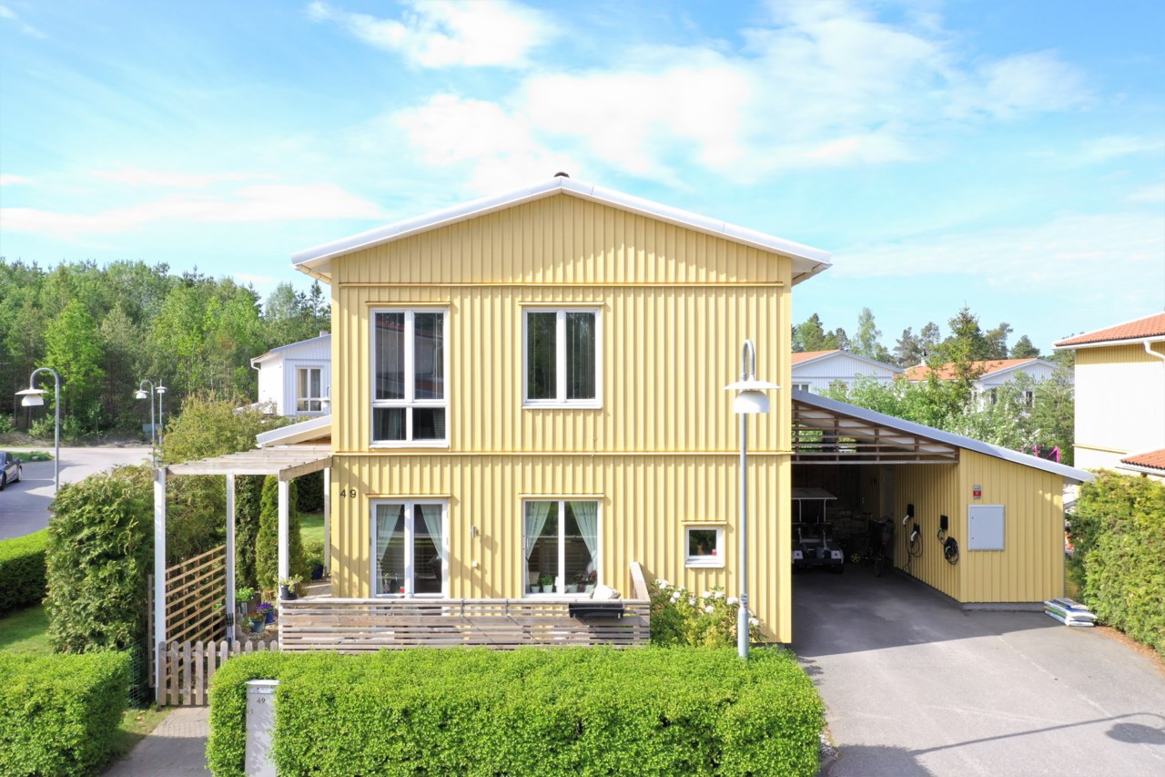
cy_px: 388
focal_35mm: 28
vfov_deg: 46.4
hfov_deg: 65.5
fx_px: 906
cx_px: 582
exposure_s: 1/240
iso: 100
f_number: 5
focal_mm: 10.26
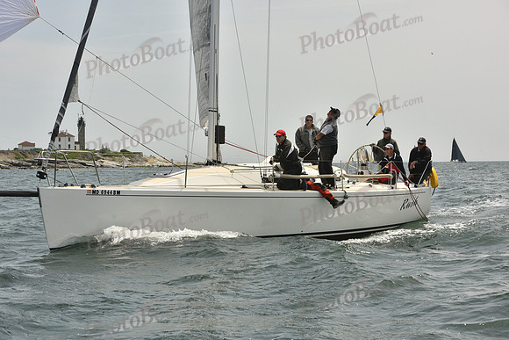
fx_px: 990
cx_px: 254
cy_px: 170
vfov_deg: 19.5
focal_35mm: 70
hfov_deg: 28.8
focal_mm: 70
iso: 400
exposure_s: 1/1600
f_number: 10
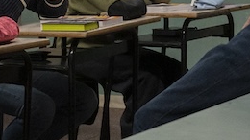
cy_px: -13
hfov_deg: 14.1
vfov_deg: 8.2
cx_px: -62
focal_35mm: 147
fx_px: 977
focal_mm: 30.5
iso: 6400
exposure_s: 1/160
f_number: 5
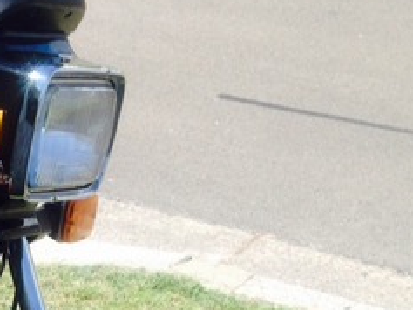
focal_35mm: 118
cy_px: 359
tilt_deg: -30.8
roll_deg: +4.8
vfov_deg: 12.3
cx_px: -162
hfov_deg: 15.6
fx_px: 1409
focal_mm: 4.28
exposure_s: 1/789
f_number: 2.4
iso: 50
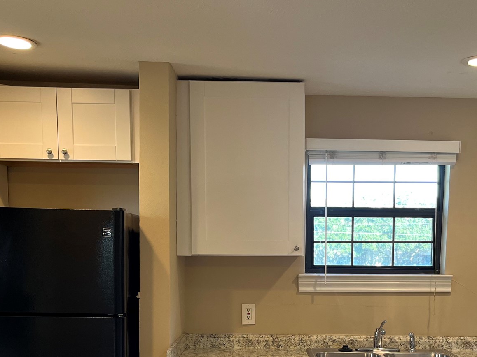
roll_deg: +0.2
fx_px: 634
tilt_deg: -5.6
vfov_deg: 30.5
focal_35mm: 46
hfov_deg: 41.0
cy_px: 303
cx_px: 293
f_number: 1.6
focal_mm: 5.1
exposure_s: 1/60
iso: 80
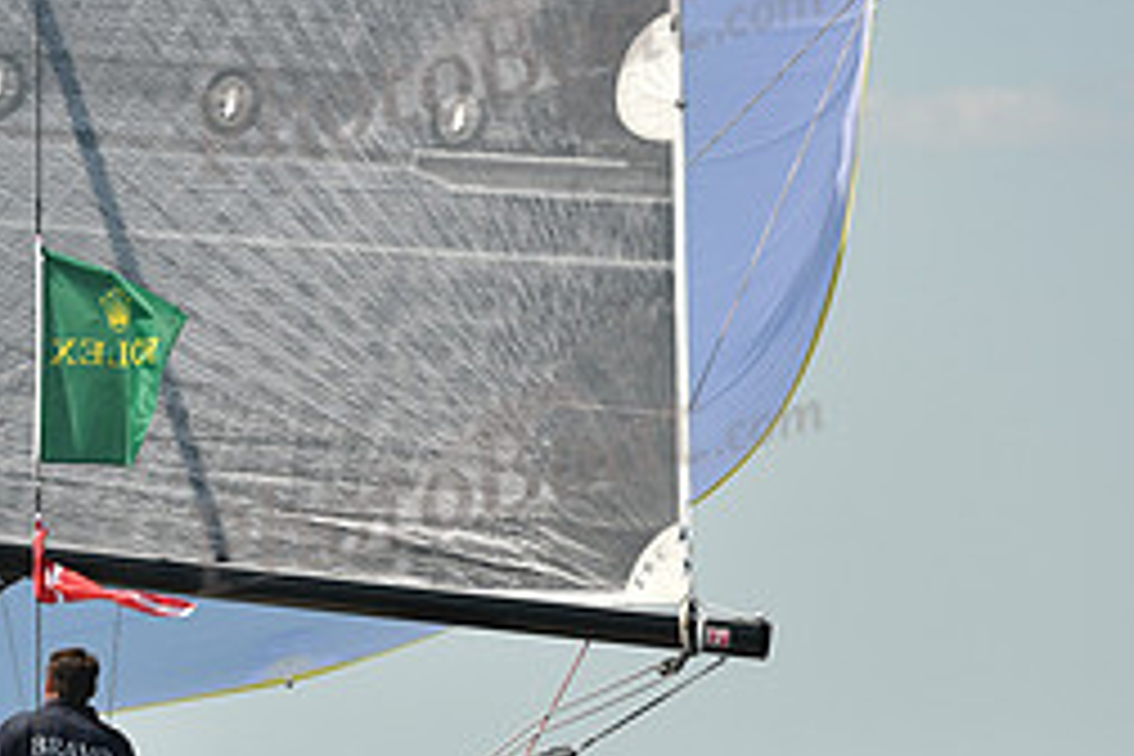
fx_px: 26143
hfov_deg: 2.5
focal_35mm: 830
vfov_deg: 1.7
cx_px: -40
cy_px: 776
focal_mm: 360
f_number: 7.1
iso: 250
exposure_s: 1/1000
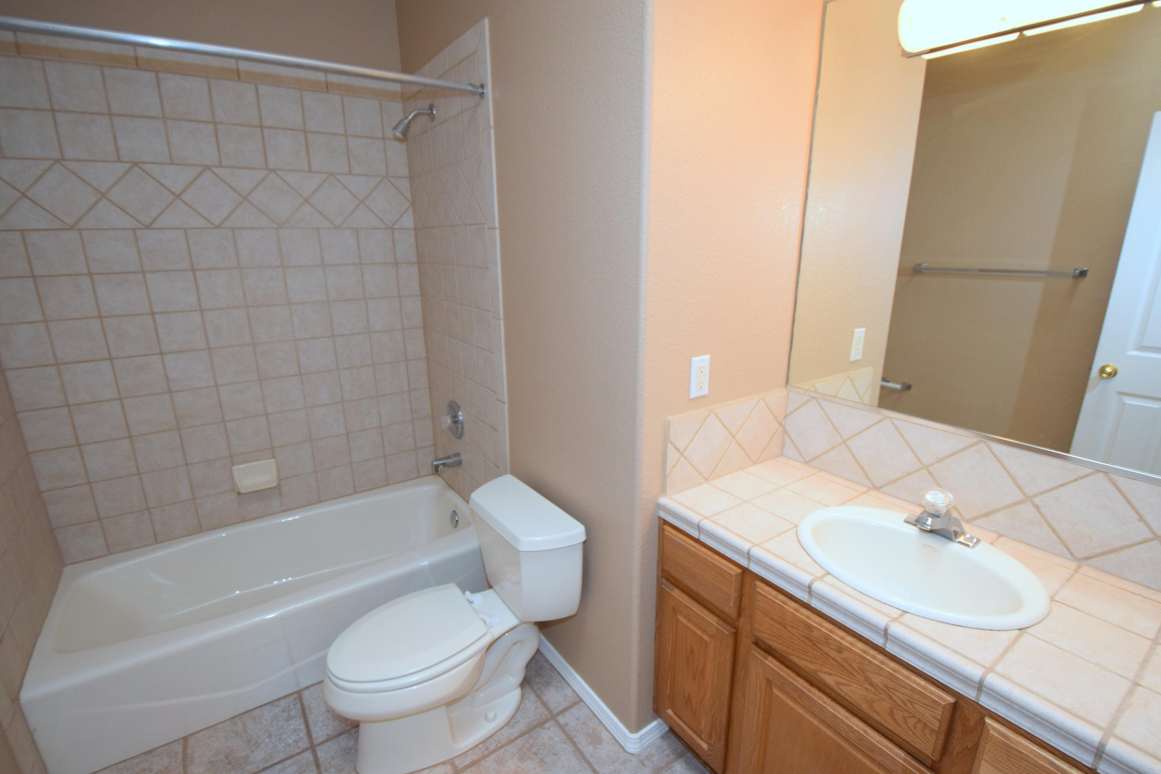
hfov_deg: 95.0
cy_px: 387
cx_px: 580
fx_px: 532
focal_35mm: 16
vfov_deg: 72.1
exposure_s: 1/60
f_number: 4
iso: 800
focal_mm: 11
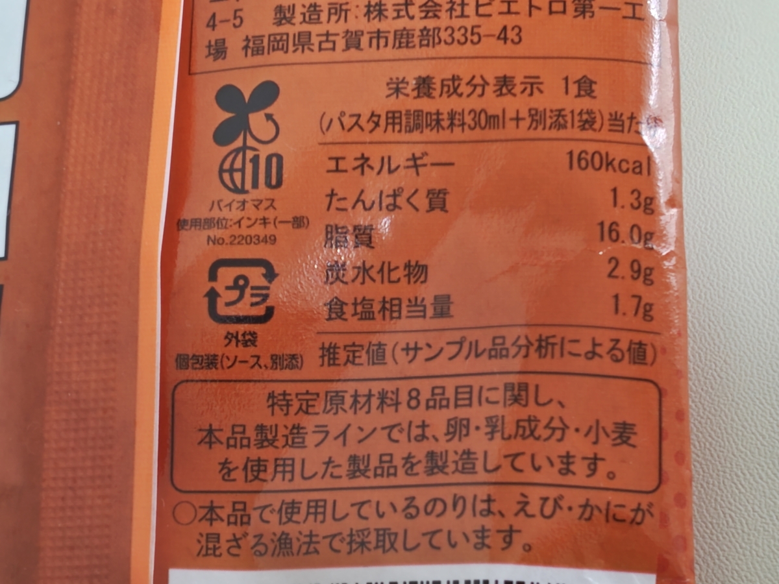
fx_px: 518
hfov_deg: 73.9
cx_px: 390
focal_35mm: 23
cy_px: 292
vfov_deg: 58.9
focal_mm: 5.56
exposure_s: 1/146
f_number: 1.9
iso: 50
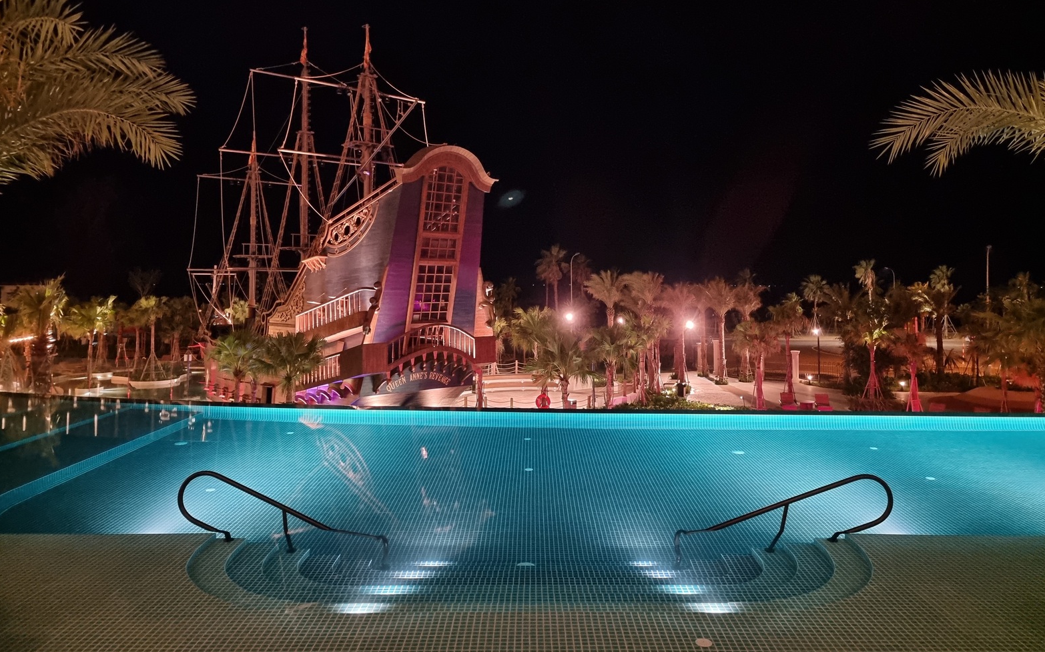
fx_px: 740
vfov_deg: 47.3
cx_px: 531
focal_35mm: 26
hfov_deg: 70.4
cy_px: 257
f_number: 1.8
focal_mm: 6.7
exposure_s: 1/25
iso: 1250
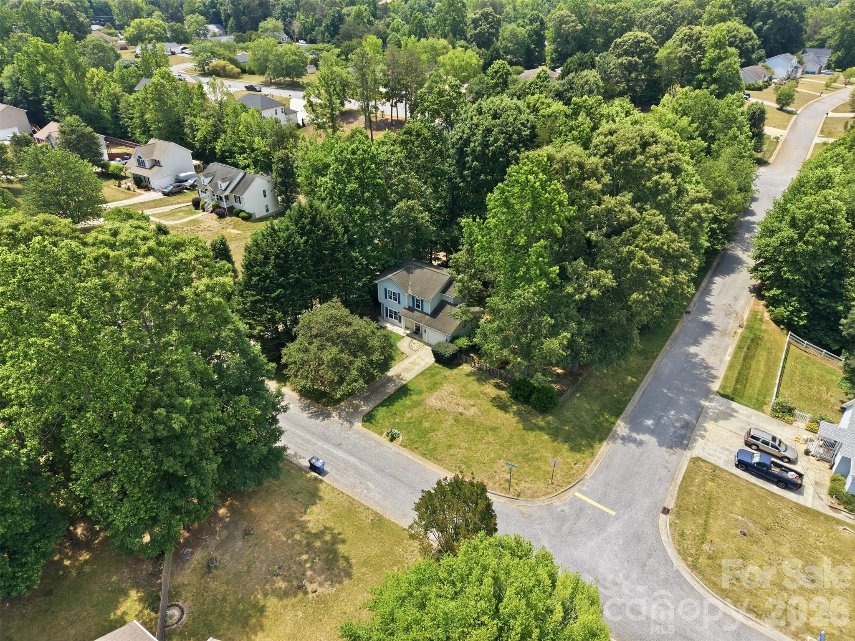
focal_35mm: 24
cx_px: 428
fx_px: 593
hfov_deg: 71.6
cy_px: 320
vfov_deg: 56.8
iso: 200
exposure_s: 1/3000
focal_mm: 8.7
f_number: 1.8
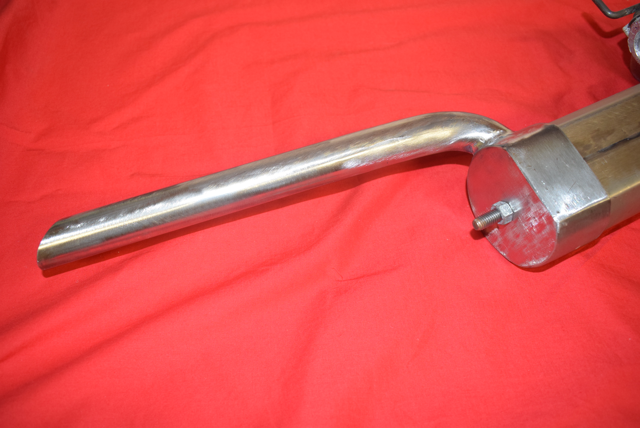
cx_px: 320
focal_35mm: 33
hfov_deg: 57.2
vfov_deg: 40.0
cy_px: 214
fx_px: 587
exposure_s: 1/40
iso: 800
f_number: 5
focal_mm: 22
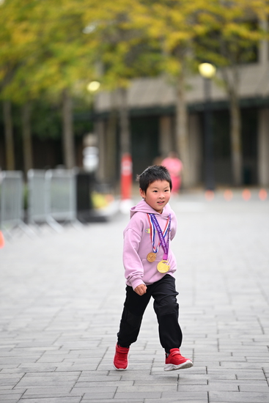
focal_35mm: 200
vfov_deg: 10.3
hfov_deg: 6.9
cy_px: 202
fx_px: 2240
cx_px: 134
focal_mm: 200
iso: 640
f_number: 2.8
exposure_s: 1/1600
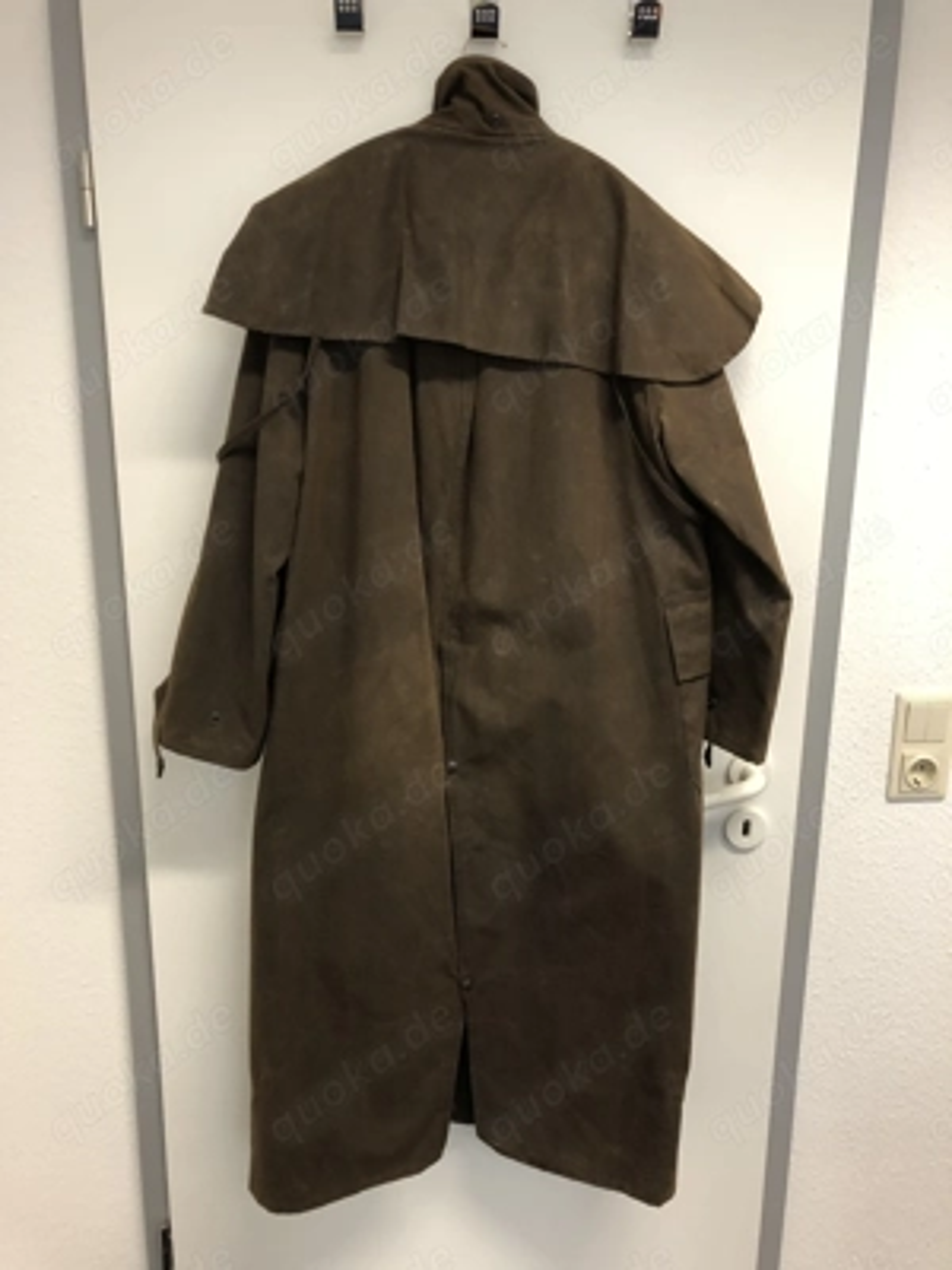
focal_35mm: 28
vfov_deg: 63.4
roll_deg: -0.4
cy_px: 635
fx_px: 1027
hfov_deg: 49.7
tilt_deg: -13.6
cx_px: 476
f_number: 1.8
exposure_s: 1/17
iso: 50
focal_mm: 3.99
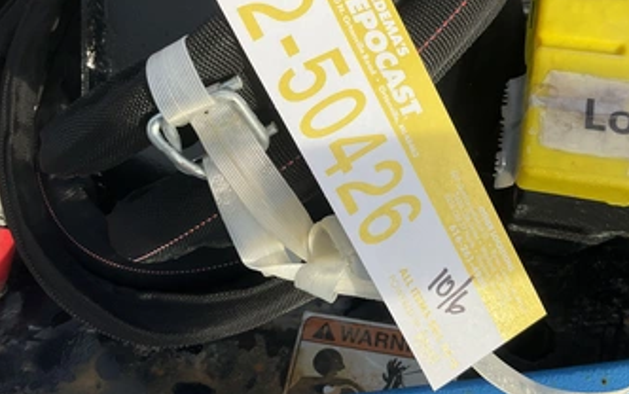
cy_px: 169
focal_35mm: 37
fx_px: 635
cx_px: 360
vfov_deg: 34.4
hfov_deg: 52.5
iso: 25
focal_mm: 3
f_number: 1.8
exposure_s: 1/1121
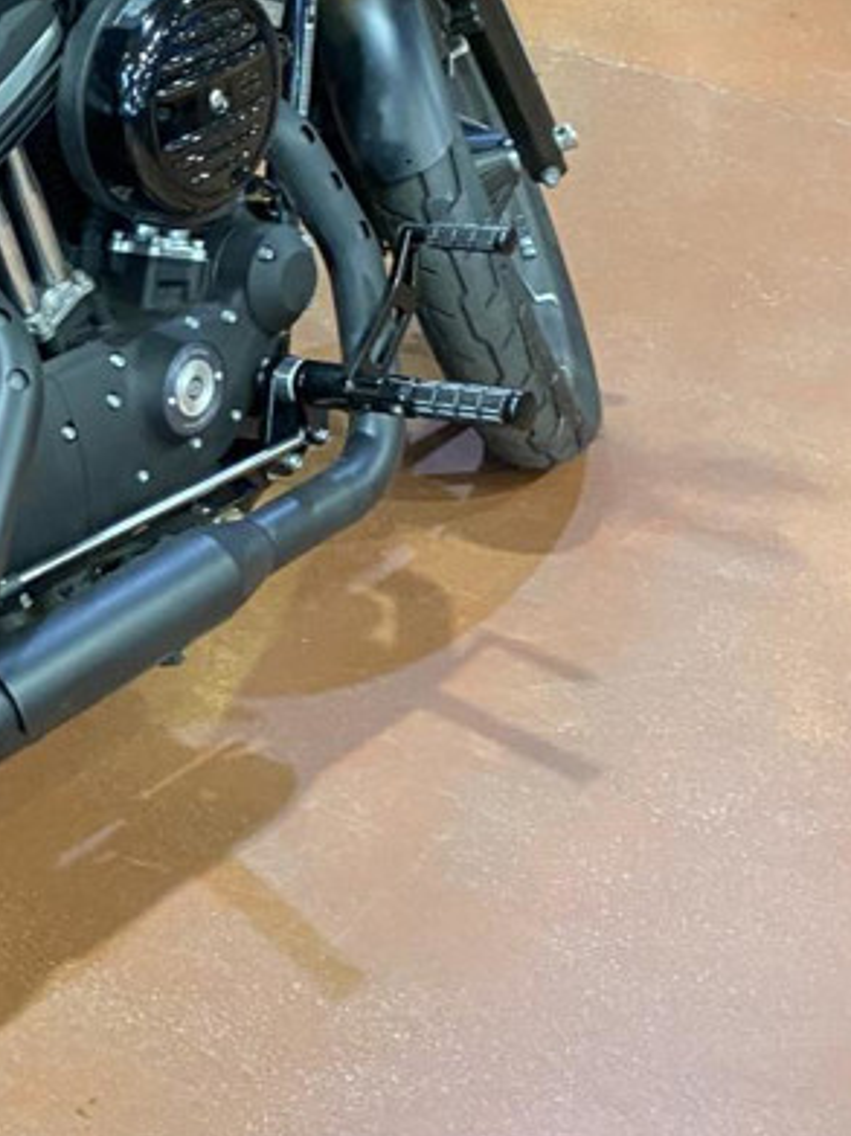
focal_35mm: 71
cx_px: -279
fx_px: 2329
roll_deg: +0.5
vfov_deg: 27.2
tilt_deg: -26.5
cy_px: 370
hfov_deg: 19.1
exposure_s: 1/60
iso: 500
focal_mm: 4.25
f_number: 1.8
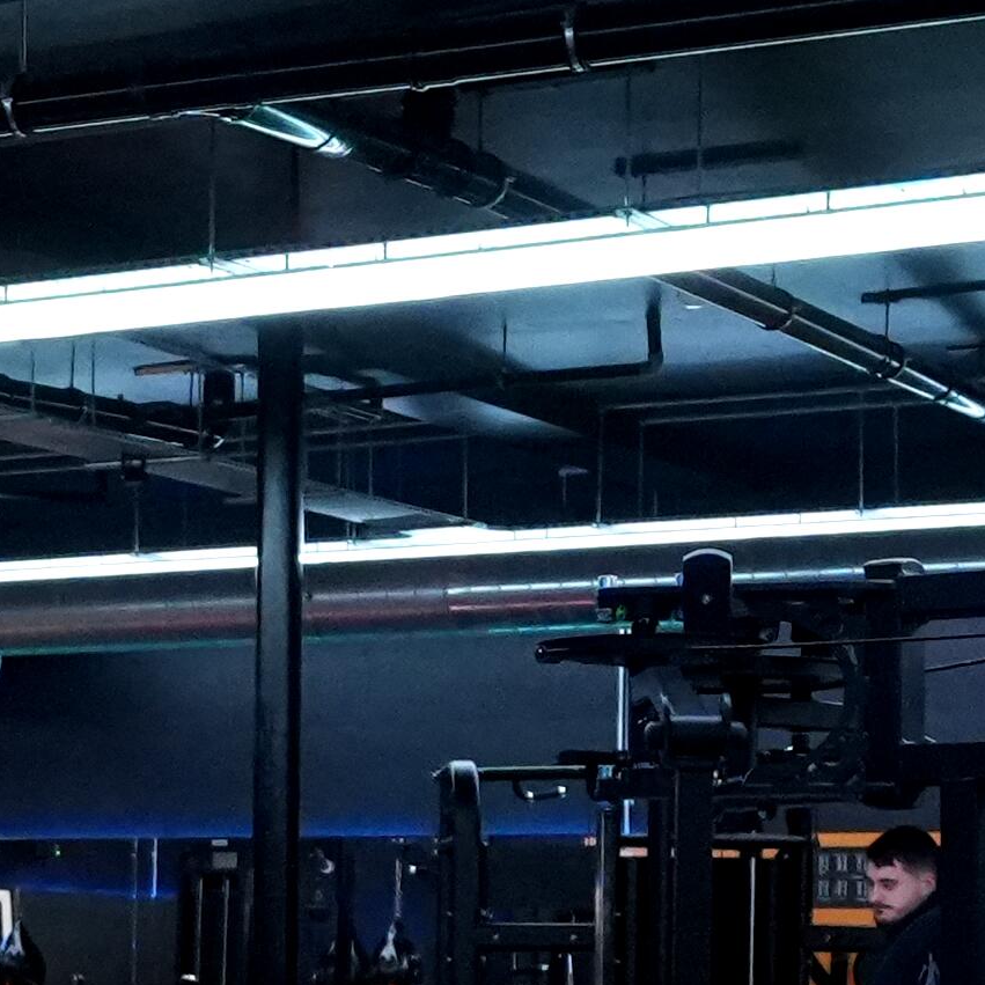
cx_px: 51
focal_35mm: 102
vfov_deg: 16.5
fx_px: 3290
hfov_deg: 16.7
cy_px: 1065
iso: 5000
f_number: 2.8
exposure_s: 1/160
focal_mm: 14.6
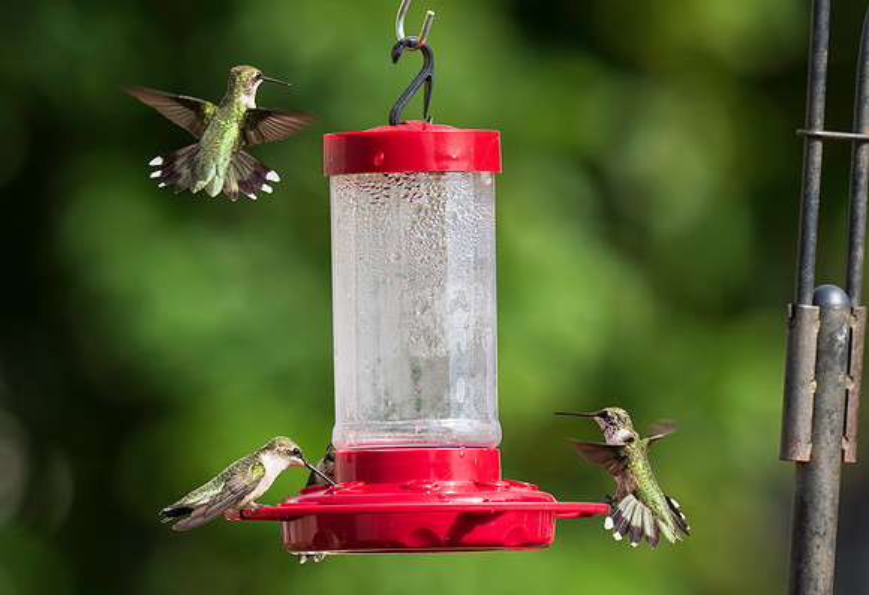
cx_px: 507
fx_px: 28292
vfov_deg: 1.2
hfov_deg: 1.8
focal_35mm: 1162
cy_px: 373
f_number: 8
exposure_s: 1/2000
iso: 1400
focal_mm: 600
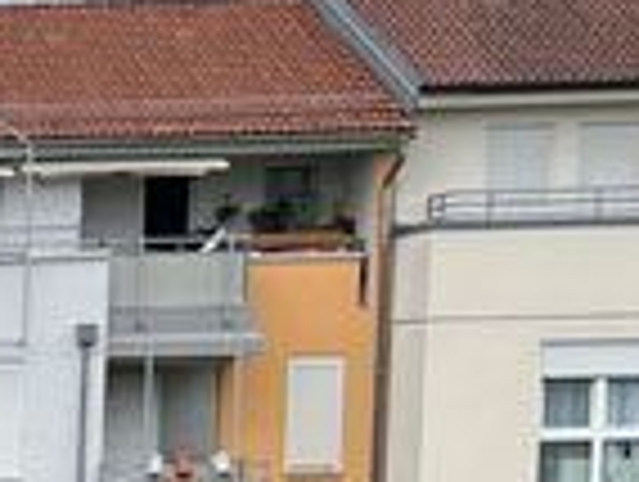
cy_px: 874
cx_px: -1192
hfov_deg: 9.0
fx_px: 3384
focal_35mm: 183
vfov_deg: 7.9
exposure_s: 1/1029
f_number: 1.5
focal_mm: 5.7
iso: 50
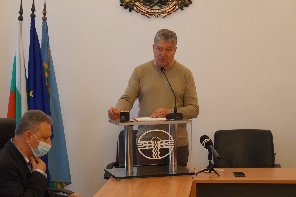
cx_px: 148
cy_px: 98
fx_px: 678
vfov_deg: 16.5
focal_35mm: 82
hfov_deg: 24.6
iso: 3200
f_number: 5.6
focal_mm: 55
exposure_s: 1/60
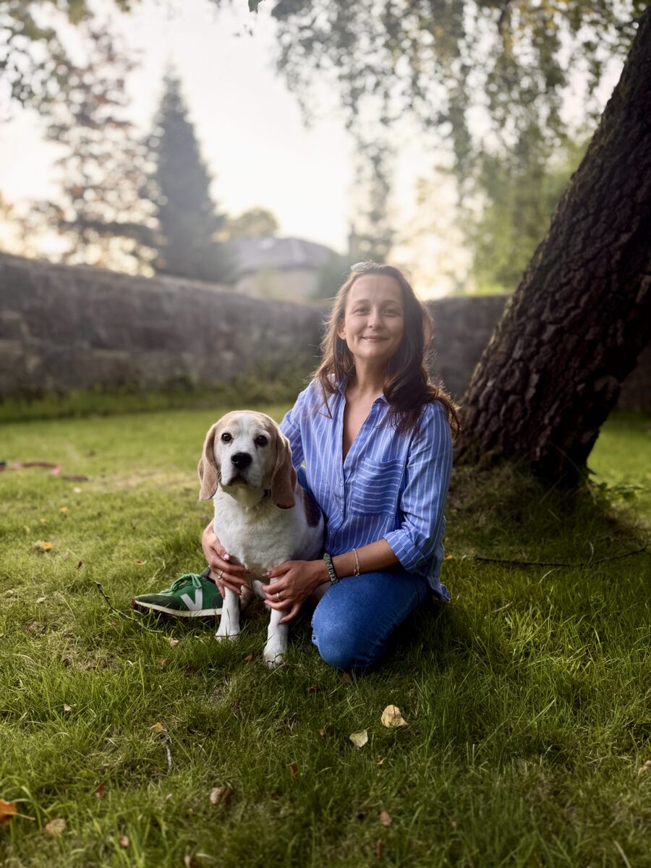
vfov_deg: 71.6
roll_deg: +0.2
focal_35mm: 24
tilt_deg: -7.3
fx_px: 602
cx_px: 326
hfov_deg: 56.8
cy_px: 434
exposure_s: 1/206
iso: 80
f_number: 1.78
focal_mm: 6.76
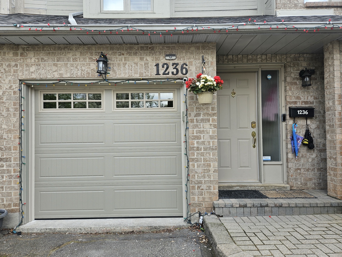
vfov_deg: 58.9
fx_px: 227
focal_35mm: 23
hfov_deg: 73.9
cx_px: 171
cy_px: 128
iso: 25
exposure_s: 1/257
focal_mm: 5.4
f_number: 1.8
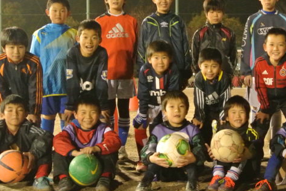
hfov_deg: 31.6
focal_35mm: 63
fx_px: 501
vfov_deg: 21.6
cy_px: 93
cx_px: 188
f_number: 4
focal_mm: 14.5
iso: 3200
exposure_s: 1/40
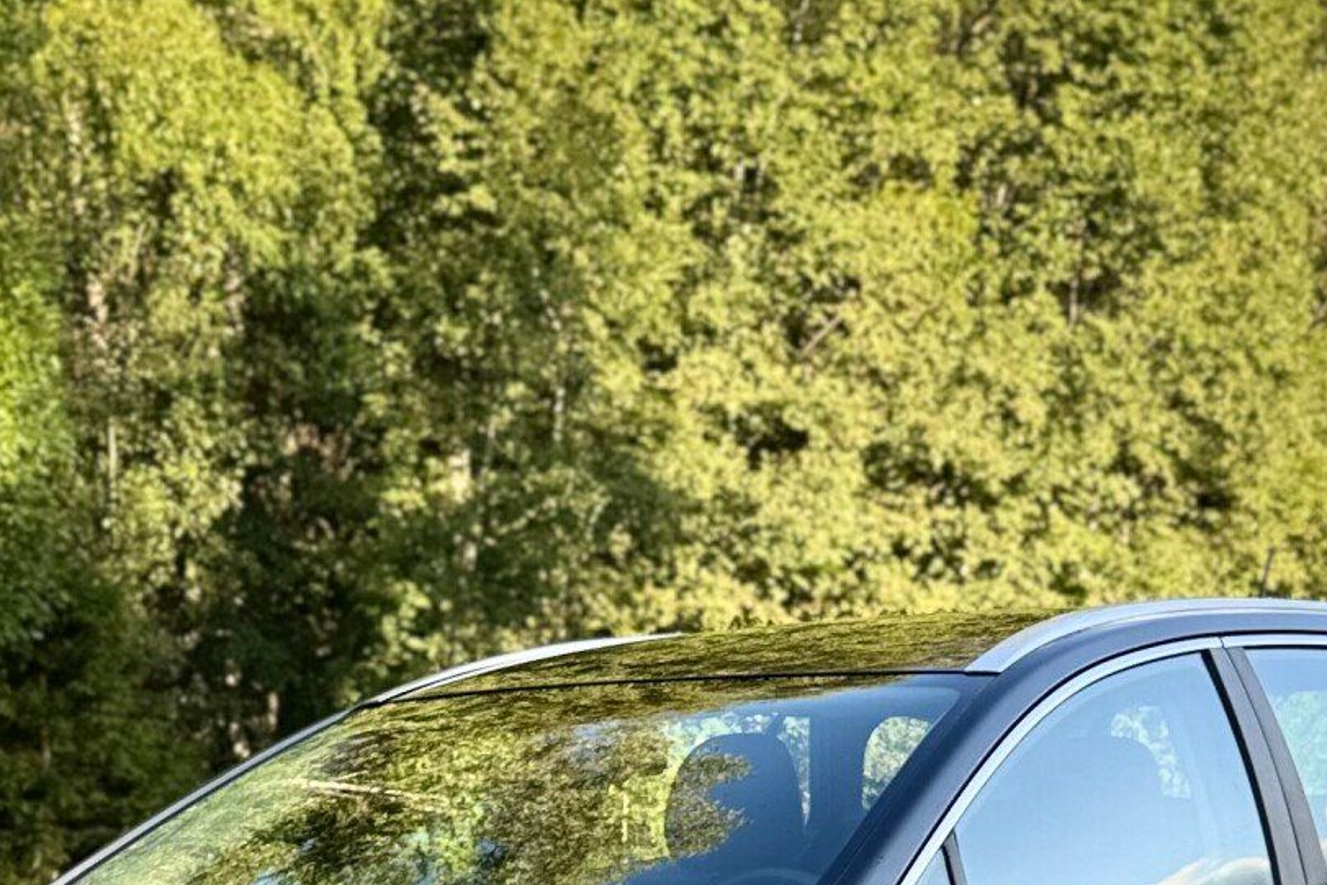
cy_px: 1227
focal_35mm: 80
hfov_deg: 25.3
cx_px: 550
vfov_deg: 16.0
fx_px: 2949
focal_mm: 6.76
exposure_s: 1/407
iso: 80
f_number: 1.78
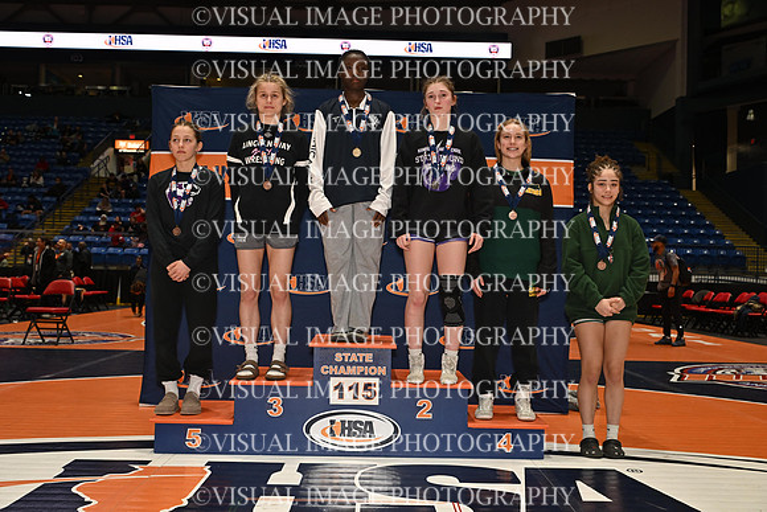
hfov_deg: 54.4
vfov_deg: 37.9
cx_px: 384
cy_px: 256
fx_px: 746
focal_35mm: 35
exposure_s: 1/160
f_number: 5.6
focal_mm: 35
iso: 800
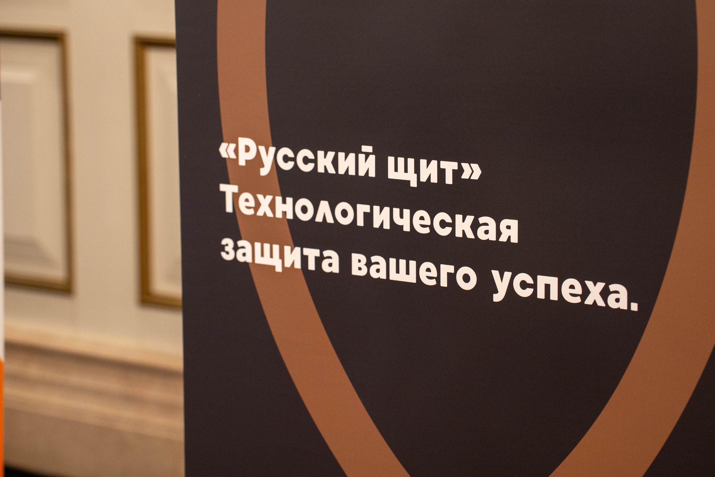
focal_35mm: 112
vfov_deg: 12.2
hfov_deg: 18.3
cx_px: 358
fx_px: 2224
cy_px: 238
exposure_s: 1/200
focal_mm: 75
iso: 1250
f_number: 3.2
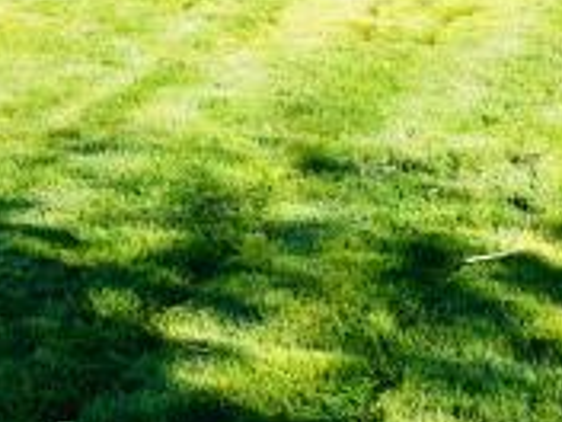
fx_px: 1656
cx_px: 473
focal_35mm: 102
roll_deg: -0.5
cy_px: -173
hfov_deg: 19.0
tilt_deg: -6.3
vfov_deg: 13.8
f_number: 1.8
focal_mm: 4
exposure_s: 1/952
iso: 20
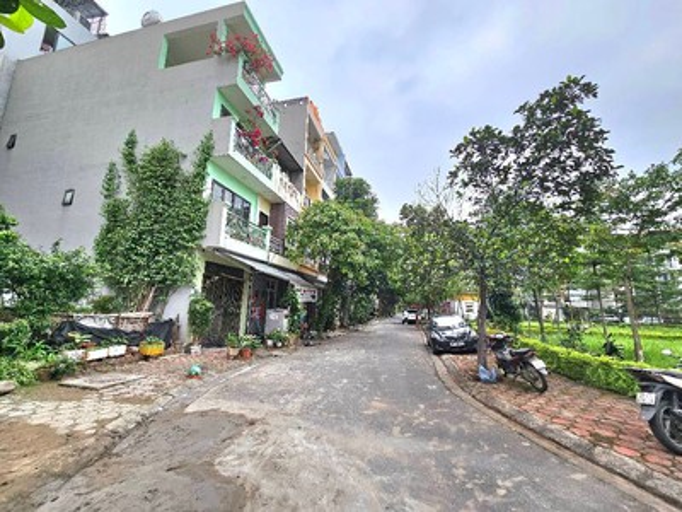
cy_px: 256
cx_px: 341
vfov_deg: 89.9
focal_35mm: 13
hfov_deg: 106.2
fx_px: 256
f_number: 2.2
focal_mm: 2.2
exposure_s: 1/196
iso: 50
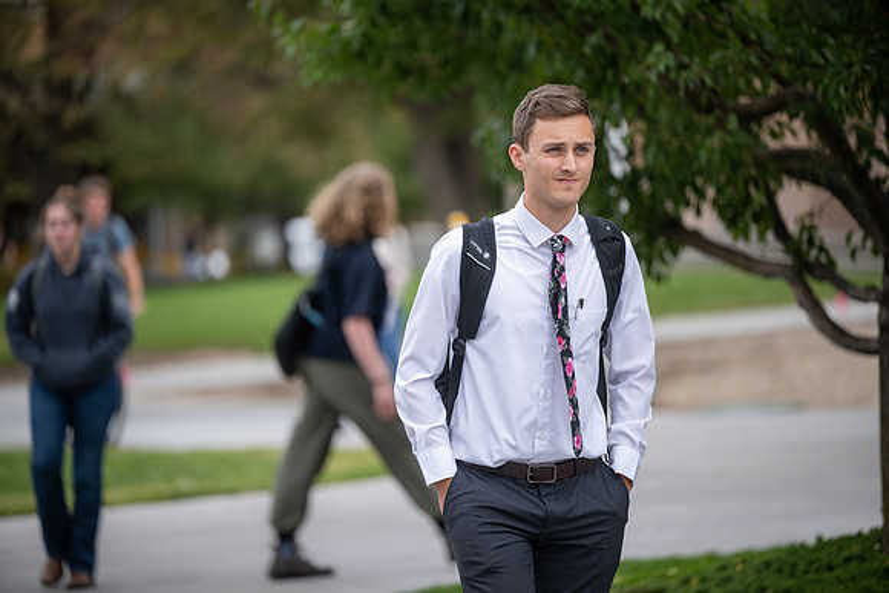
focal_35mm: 190
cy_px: 296
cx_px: 444
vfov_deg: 7.2
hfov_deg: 10.8
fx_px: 4693
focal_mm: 190
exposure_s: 1/800
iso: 200
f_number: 2.8
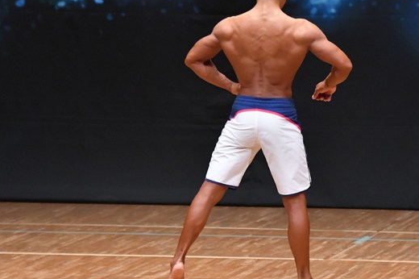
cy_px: 133
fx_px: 4943
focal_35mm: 425
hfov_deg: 4.9
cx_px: 274
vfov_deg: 3.2
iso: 6400
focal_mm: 190
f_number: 5.6
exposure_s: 1/400
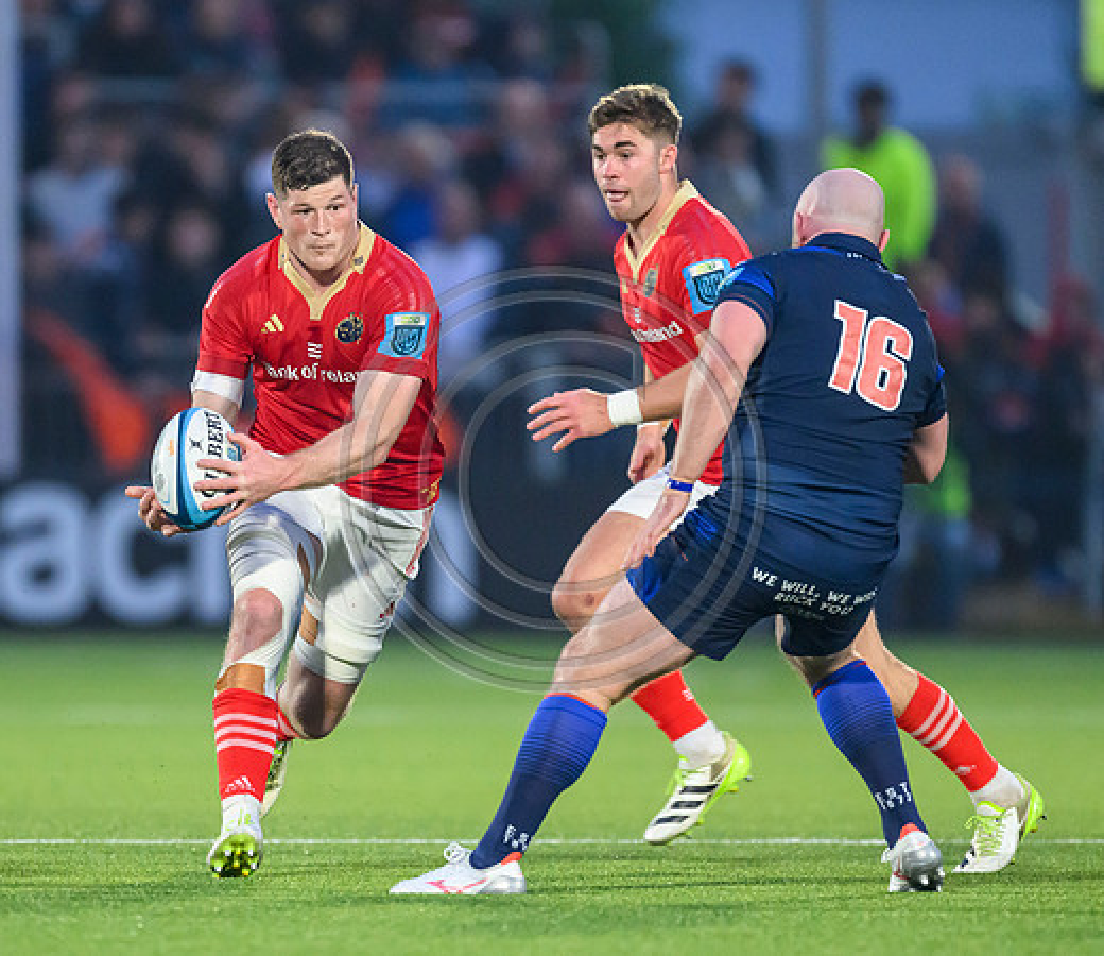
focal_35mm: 880
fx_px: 29681
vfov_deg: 1.8
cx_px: 338
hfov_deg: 2.1
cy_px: 502
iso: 6400
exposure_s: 1/1000
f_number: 4
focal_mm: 560
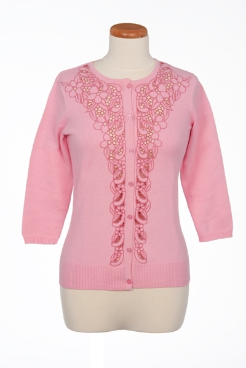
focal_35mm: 140
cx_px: 123
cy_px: 184
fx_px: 1435
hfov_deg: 9.8
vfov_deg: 14.7
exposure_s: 1/125
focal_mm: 140
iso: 200
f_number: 18
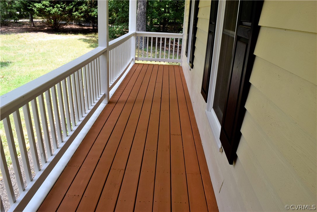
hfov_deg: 67.4
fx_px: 238
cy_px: 106
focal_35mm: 27
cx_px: 158
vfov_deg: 47.9
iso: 400
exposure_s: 1/160
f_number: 9
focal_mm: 18
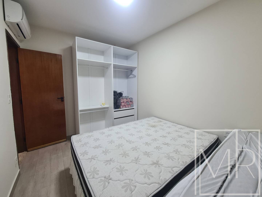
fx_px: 98
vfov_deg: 89.9
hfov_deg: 106.2
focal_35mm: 13
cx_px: 131
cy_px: 98
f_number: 2.2
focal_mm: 2.22
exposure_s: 1/60
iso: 320
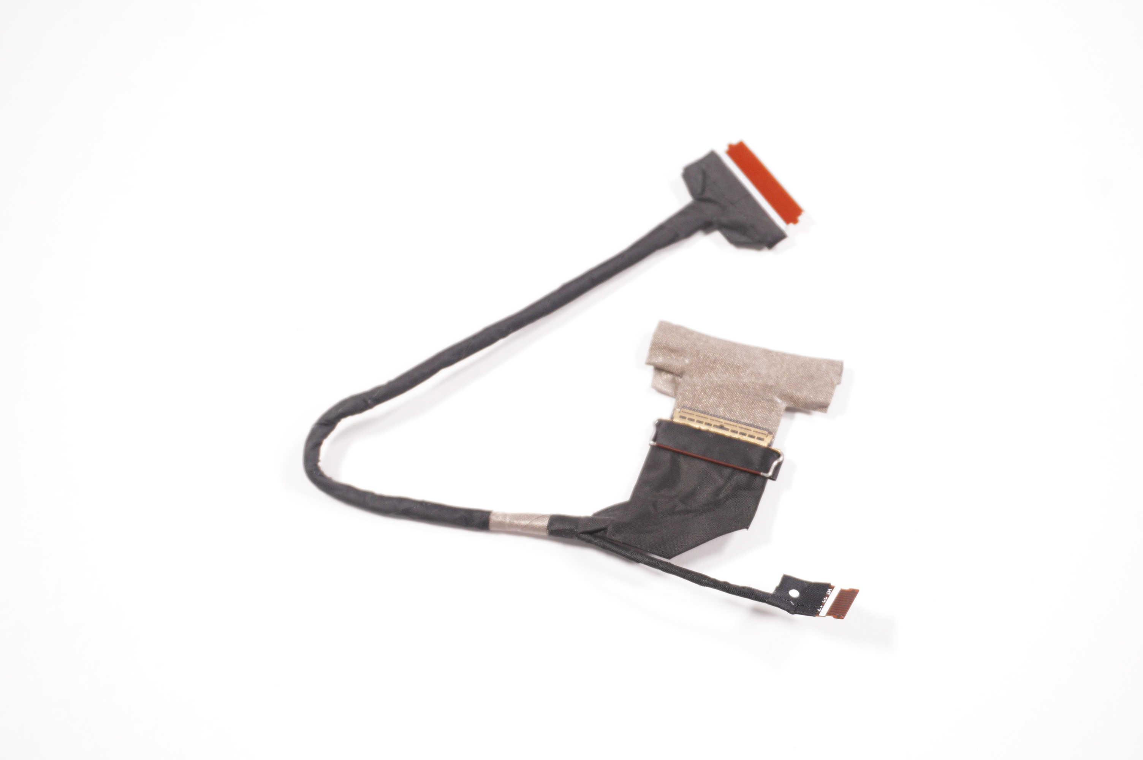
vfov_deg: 28.0
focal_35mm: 48
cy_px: 380
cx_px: 572
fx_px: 1523
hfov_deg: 41.1
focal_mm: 32
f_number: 5.6
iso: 1000
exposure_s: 1/160
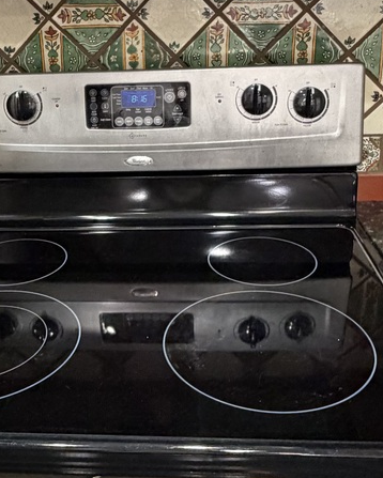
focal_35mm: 44
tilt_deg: -18.8
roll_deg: +2.1
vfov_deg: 41.8
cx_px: 140
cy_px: 189
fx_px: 623
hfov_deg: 34.0
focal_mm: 2.22
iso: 500
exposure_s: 1/60
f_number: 2.2
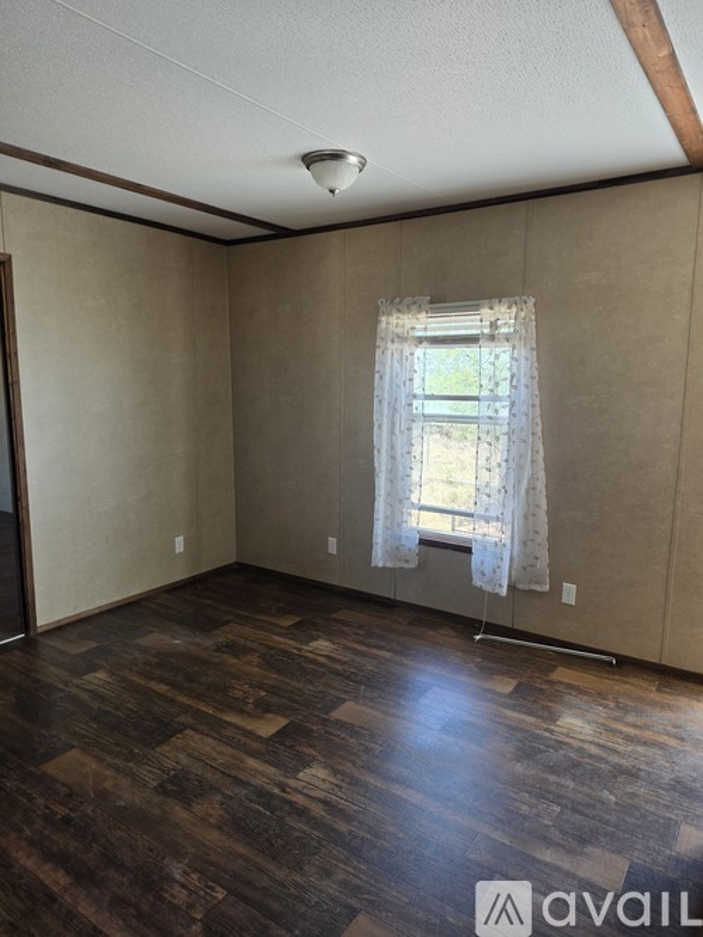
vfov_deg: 73.9
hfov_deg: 58.9
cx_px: 352
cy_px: 468
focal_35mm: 23
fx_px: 623
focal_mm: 6.25
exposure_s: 1/180
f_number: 1.7
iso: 64
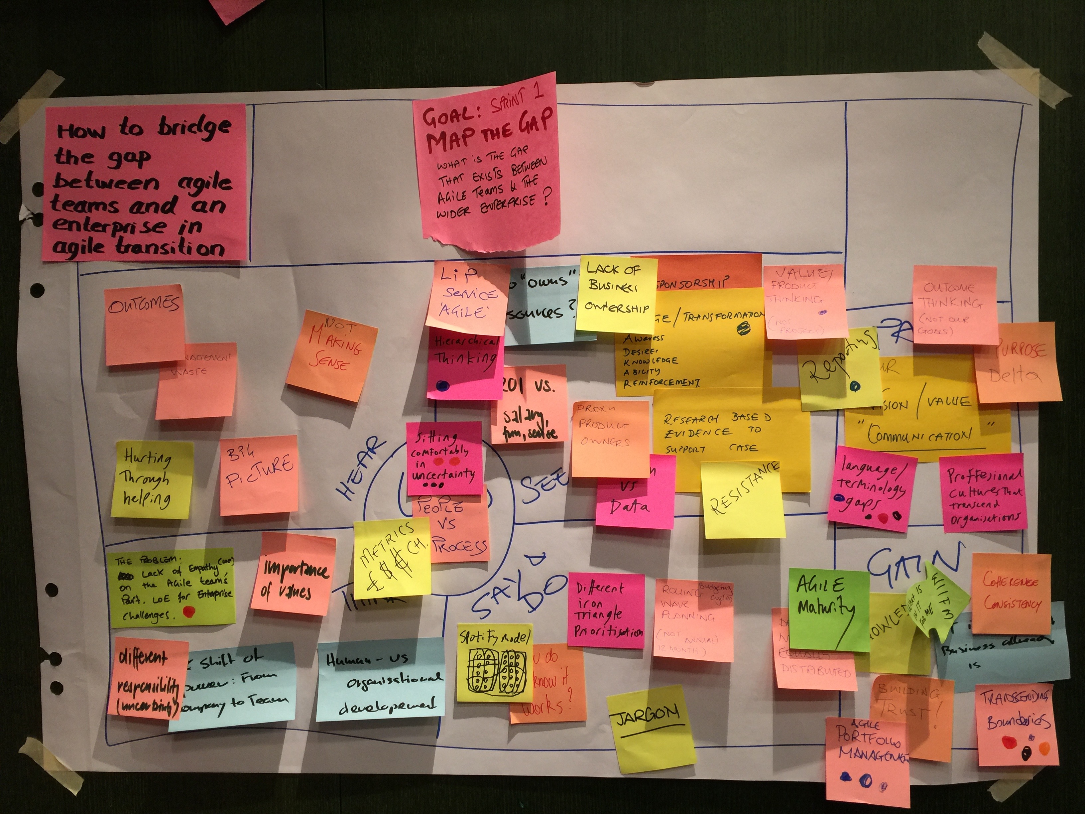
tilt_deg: -2.8
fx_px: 909
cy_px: 407
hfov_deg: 61.7
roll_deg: +0.0
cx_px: 542
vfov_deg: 48.2
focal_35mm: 29
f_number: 2.2
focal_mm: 4.15
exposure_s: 1/17
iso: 50
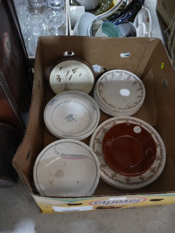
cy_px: 116
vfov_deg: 60.0
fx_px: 202
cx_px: 88
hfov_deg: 46.8
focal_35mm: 30
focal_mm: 15
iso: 1600
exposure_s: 1/60
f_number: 3.6
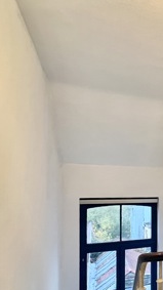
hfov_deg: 30.1
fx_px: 246
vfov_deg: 59.9
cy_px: 189
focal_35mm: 32
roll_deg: +0.2
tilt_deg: -0.9
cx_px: 205
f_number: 1.8
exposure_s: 1/50
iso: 250
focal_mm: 1.57
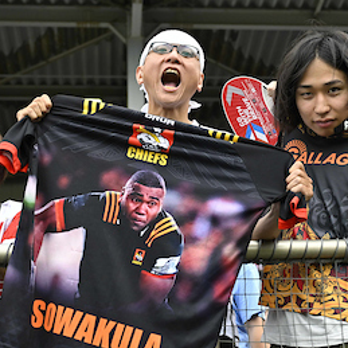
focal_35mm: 71
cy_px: 160
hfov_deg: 24.3
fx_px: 808
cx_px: 203
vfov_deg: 24.3
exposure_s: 1/2000
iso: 1250
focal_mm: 36
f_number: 4
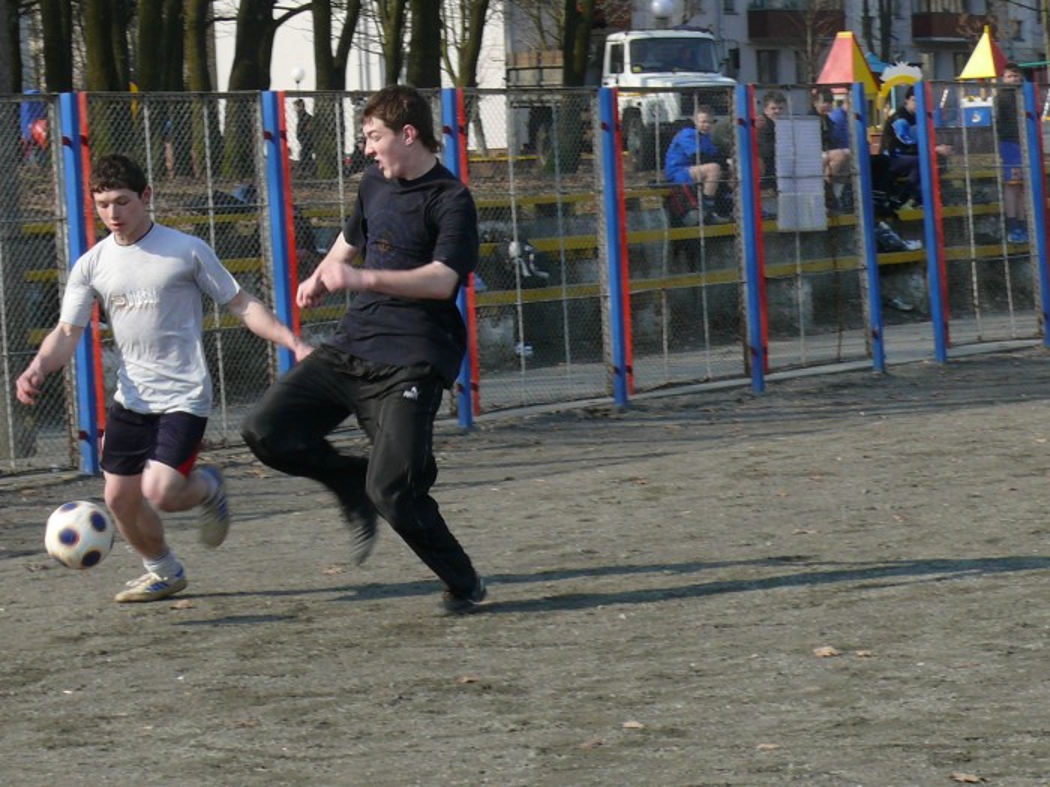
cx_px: 525
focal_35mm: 139
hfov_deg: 14.2
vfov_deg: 10.7
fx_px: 4216
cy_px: 394
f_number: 5.6
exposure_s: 1/320
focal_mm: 16.5
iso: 100
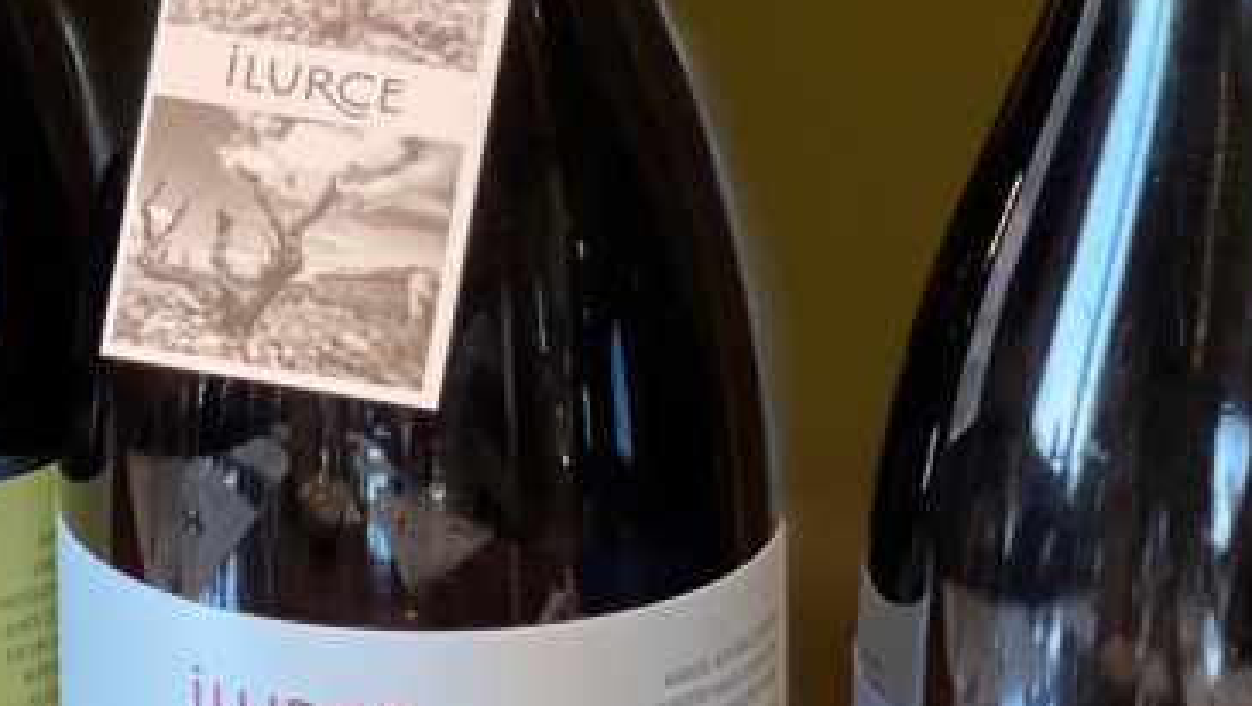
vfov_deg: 5.2
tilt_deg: -17.9
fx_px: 7775
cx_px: -388
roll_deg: +2.3
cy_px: 3
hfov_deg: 9.1
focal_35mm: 234
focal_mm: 7.5
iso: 160
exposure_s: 1/33
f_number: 2.2
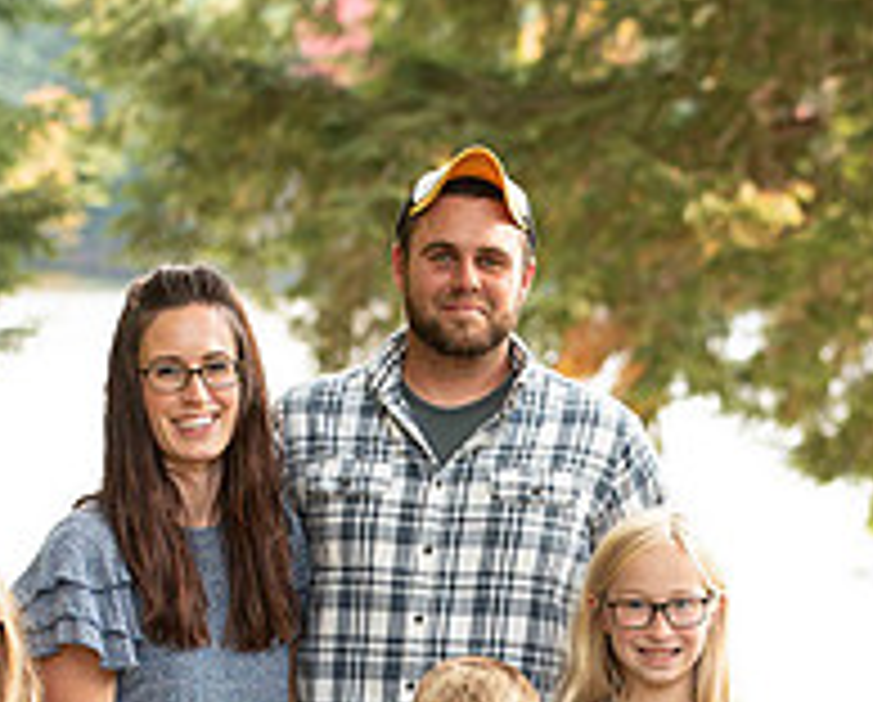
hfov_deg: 9.8
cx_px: 562
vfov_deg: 7.9
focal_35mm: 196
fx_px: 5074
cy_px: 785
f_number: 3.2
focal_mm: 70
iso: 400
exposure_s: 1/250
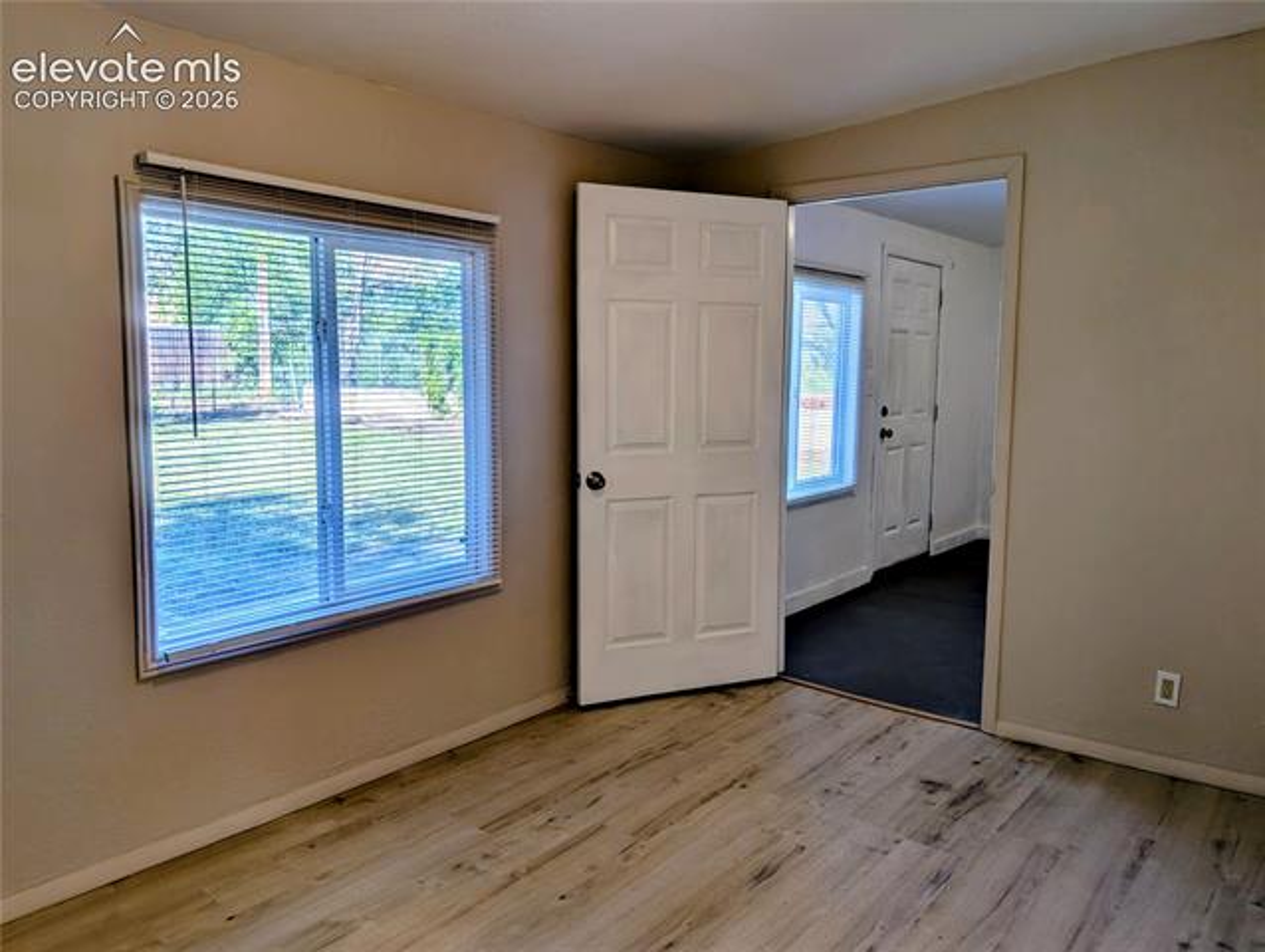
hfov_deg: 71.5
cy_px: 476
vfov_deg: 56.9
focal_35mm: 24
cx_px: 632
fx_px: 878
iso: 22
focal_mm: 6.9
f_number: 1.68
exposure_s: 1/1087
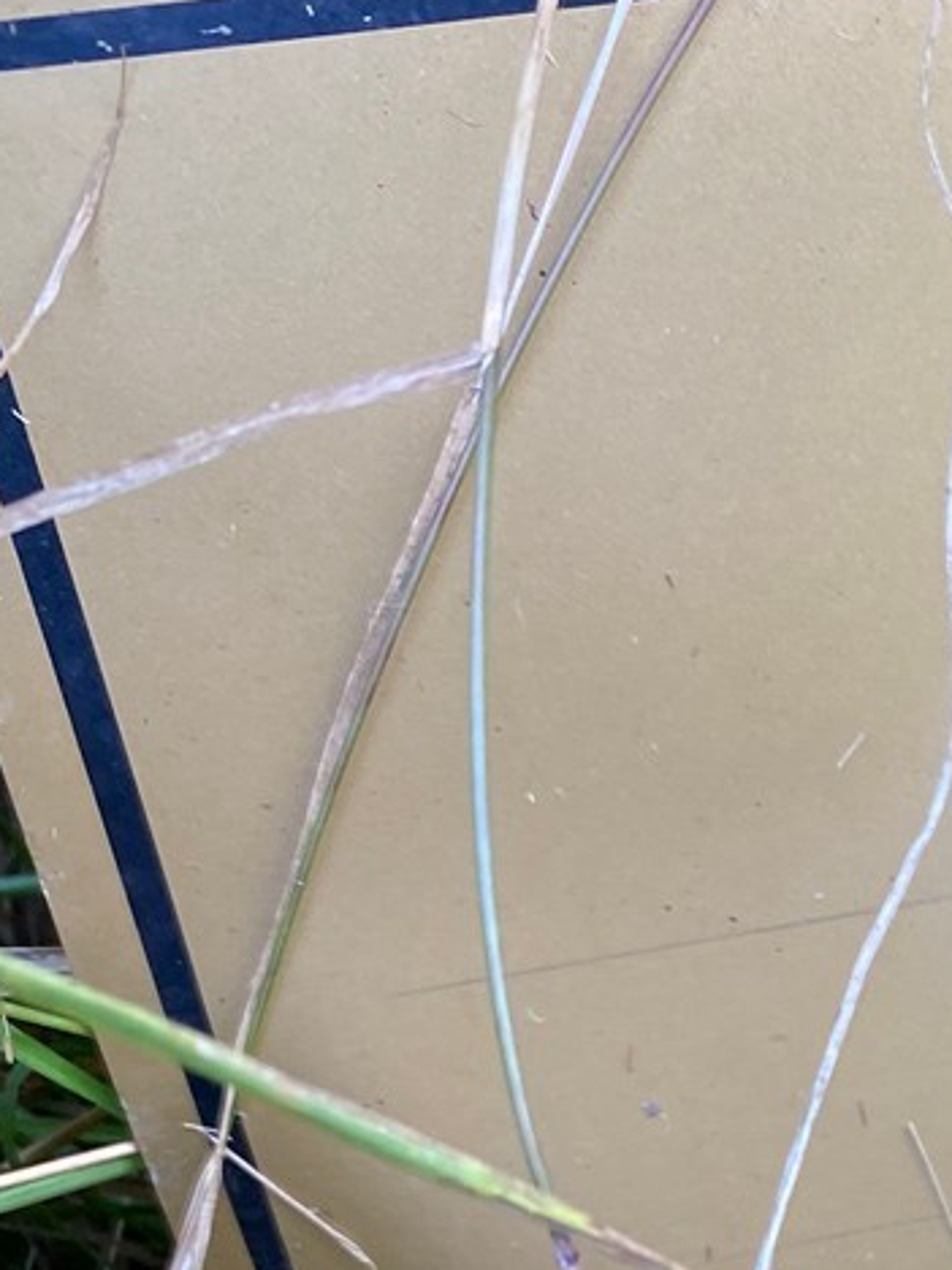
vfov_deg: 23.3
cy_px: 1294
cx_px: 1505
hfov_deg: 16.5
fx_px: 2934
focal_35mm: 80
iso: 125
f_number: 1.8
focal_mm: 4.25
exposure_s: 1/121
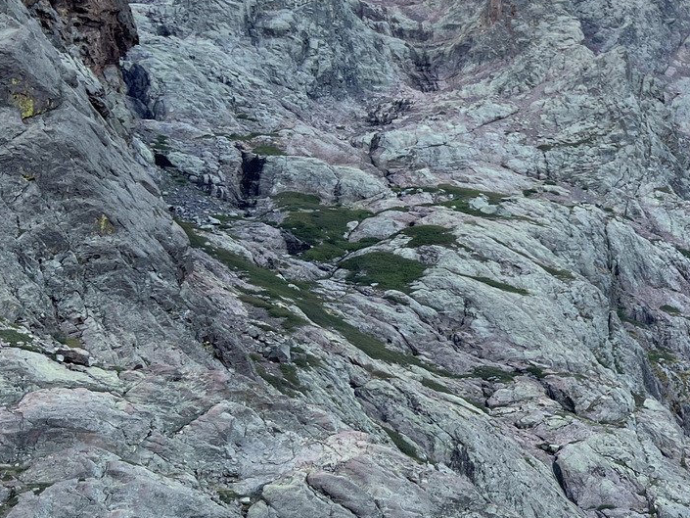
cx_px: 746
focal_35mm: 59
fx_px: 1176
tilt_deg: +11.9
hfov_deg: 29.7
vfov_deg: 24.8
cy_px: 199
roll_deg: +4.0
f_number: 1.5
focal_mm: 5.7
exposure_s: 1/295
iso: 50
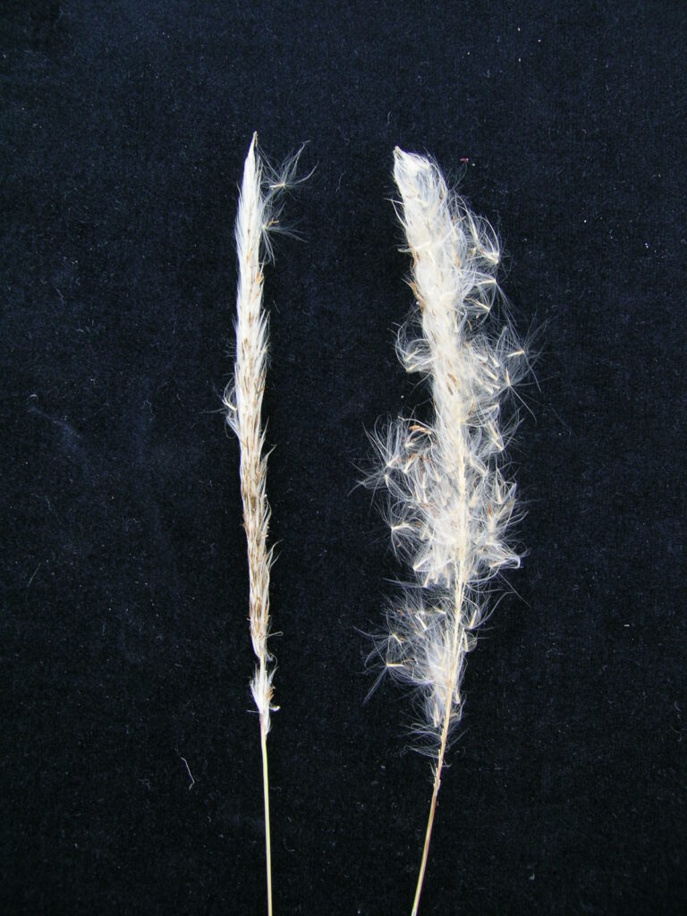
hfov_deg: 49.7
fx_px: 741
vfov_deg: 63.4
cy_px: 458
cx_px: 344
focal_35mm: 28
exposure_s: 1/24.5
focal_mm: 5.8
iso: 50
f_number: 3.5
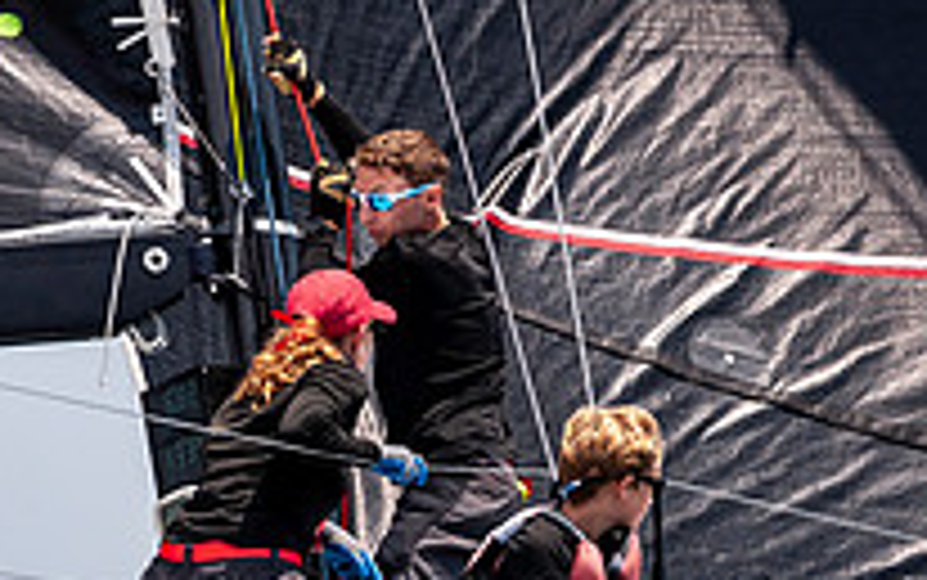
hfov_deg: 3.7
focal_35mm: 574
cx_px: 994
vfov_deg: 2.3
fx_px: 14509
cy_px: 746
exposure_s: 1/2500
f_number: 5
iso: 320
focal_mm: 200
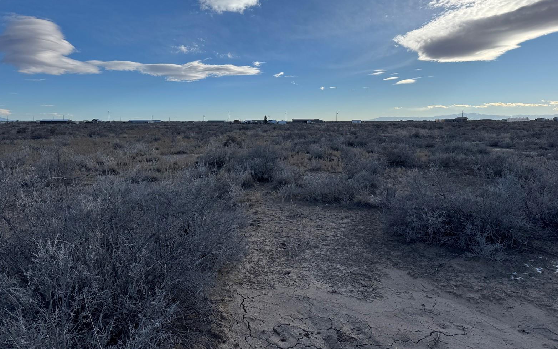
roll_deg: -1.4
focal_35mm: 26
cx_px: 280
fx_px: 395
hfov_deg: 70.4
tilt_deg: -4.0
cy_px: 149
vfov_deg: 47.4
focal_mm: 6.76
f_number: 1.78
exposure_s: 1/6410
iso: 80
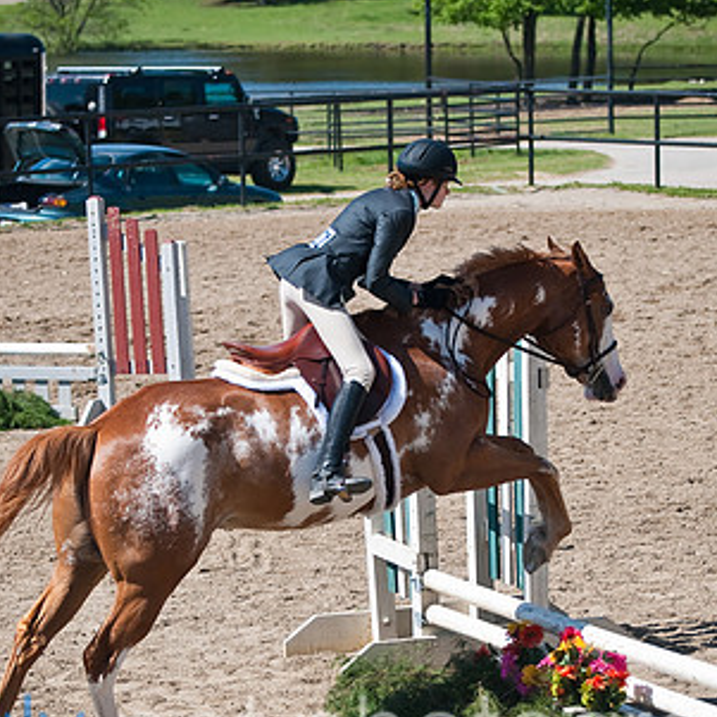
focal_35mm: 197
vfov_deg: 8.9
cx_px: 341
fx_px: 4617
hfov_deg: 8.9
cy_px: 426
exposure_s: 1/1000
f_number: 4.8
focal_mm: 80
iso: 180
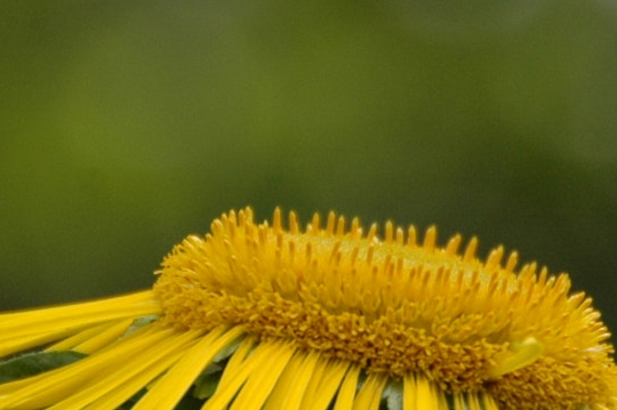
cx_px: 364
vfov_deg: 1.2
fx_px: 19486
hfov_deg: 1.8
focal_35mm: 1138
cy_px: 209
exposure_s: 1/320
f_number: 5.6
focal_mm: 200
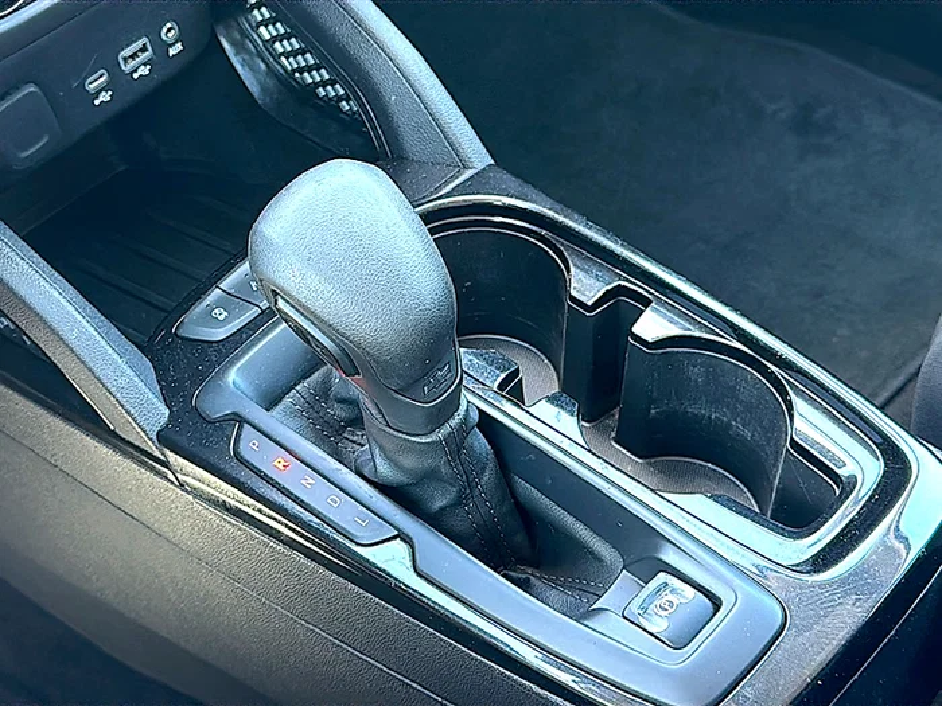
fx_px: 1225
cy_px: 353
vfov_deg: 32.2
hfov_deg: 42.1
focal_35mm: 45
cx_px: 471
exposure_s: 1/40
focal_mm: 6.86
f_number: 1.78
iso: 125
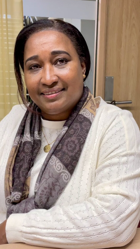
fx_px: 251
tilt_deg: -9.2
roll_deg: -0.8
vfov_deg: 52.8
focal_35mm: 38
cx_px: 49
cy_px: 125
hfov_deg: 31.0
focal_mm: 4.2
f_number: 1.6
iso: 125
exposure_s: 1/50
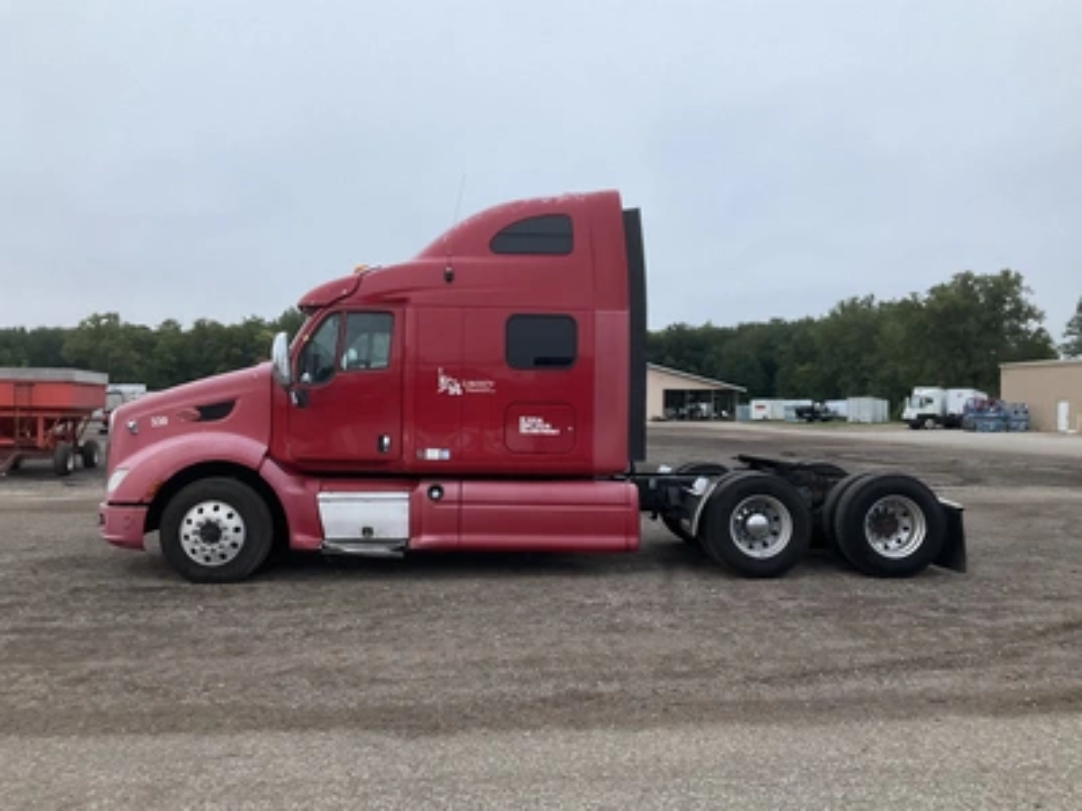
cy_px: 406
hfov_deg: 61.7
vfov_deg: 48.2
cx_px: 541
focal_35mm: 29
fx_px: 906
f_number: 1.8
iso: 125
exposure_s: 1/60
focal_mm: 3
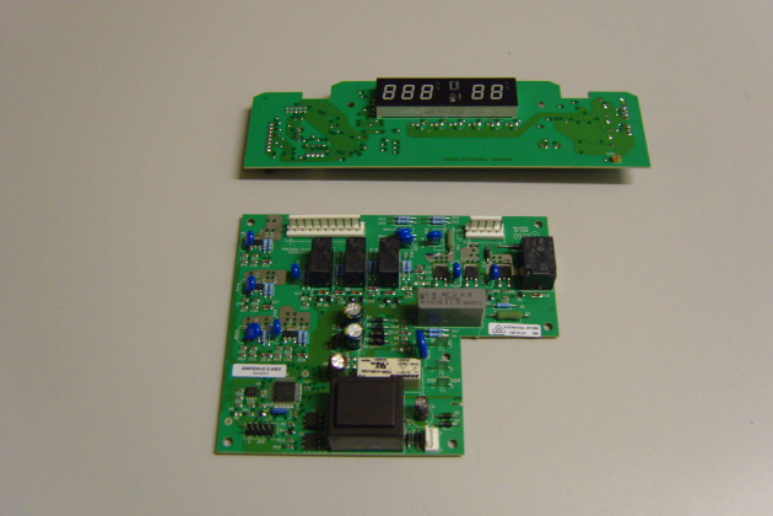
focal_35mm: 37
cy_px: 252
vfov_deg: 35.9
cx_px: 390
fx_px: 794
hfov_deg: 51.9
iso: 200
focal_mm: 7.4
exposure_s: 1/20
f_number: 2.8
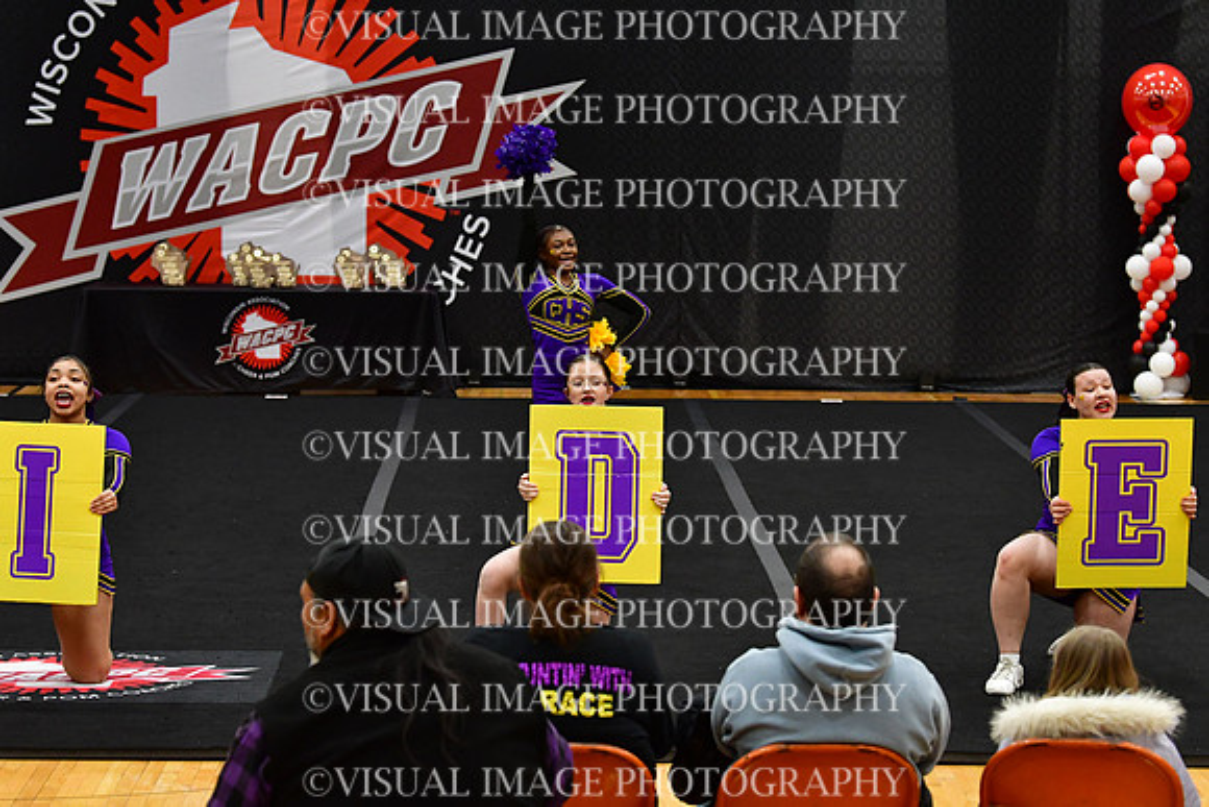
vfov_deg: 13.0
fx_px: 3527
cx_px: 604
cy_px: 404
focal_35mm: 105
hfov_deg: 19.5
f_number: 4
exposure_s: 1/500
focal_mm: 70
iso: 4000
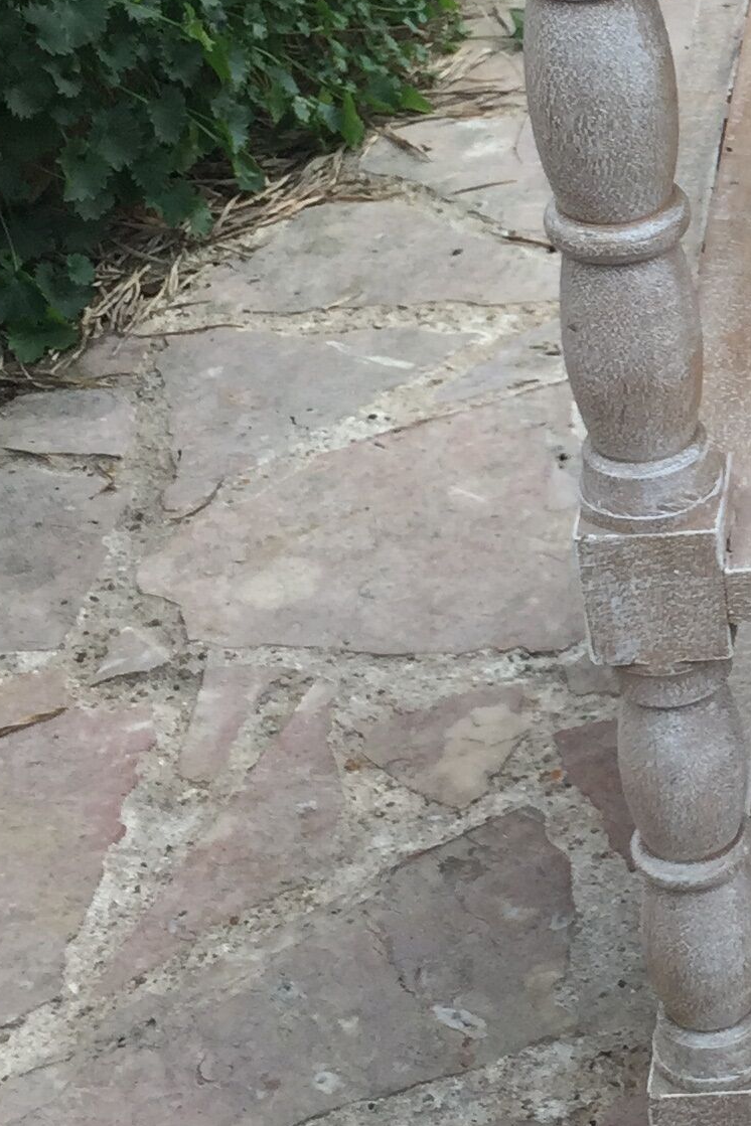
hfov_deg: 14.3
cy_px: 324
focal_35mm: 88
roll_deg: +1.7
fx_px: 2753
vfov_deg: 23.0
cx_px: 1203
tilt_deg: -30.6
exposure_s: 1/214
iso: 32
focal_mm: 4.15
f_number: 2.2
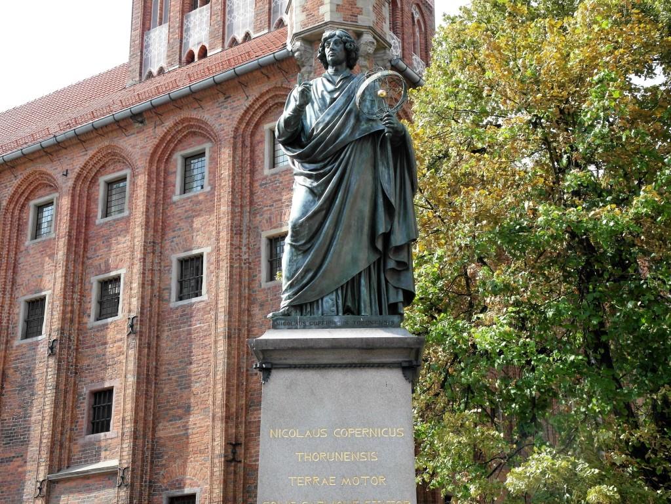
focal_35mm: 49
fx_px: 950
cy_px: 252
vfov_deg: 29.7
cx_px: 336
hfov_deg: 38.9
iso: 200
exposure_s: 1/350
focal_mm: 10.6
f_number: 4.6
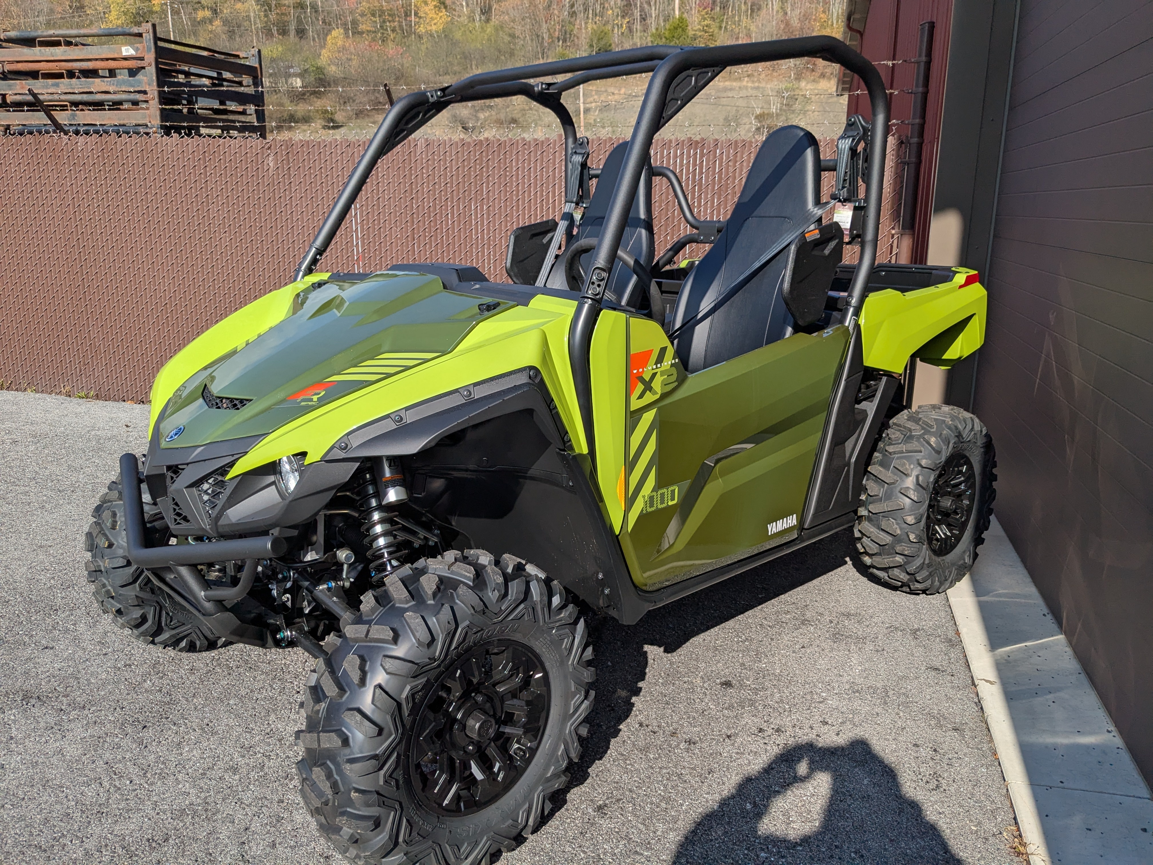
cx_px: 576
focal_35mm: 27
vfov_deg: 51.4
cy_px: 432
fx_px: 899
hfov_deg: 65.3
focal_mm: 4.38
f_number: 1.73
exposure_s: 1/4673
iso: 73
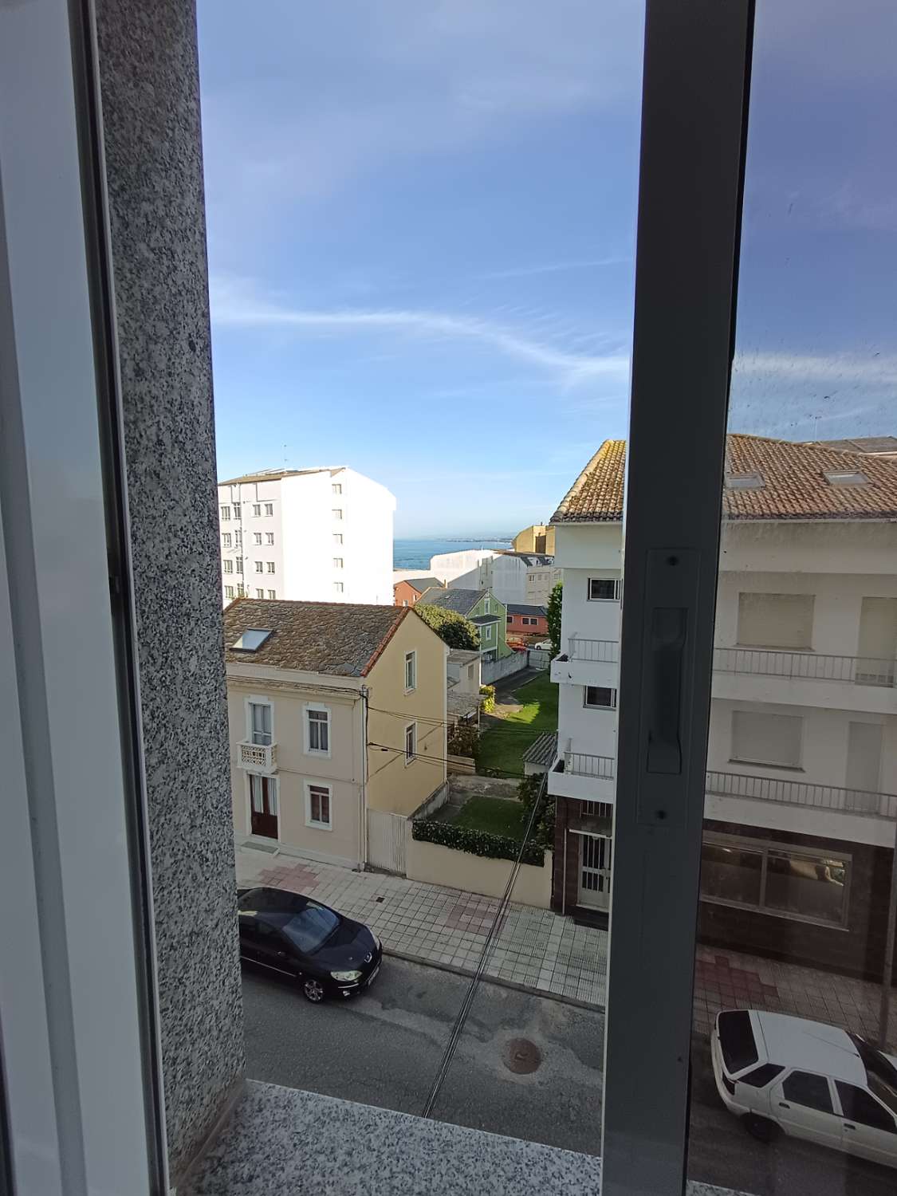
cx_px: 448
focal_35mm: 15
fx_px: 518
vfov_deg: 98.2
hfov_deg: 81.7
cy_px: 598
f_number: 2.2
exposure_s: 1/635
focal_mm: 1.65
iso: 60
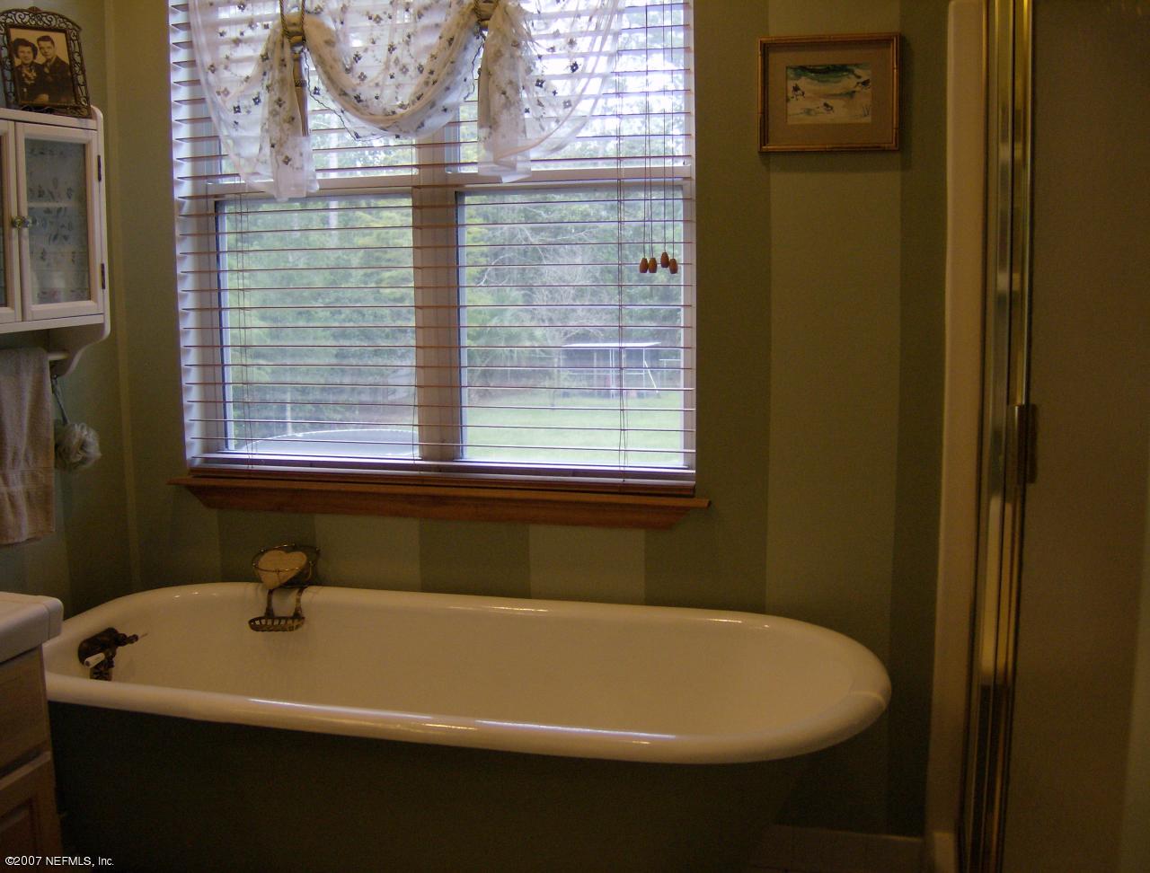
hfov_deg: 51.2
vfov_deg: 39.9
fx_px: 1201
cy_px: 436
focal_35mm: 36
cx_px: 575
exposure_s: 1/64
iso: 116
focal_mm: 6
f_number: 2.8
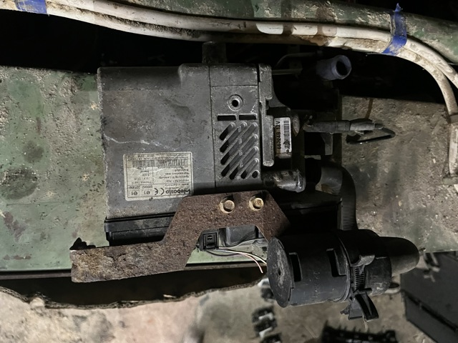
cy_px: 172
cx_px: 229
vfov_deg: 53.1
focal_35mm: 26
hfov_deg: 67.3
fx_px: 344
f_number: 1.6
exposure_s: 1/25
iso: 800
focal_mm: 5.1
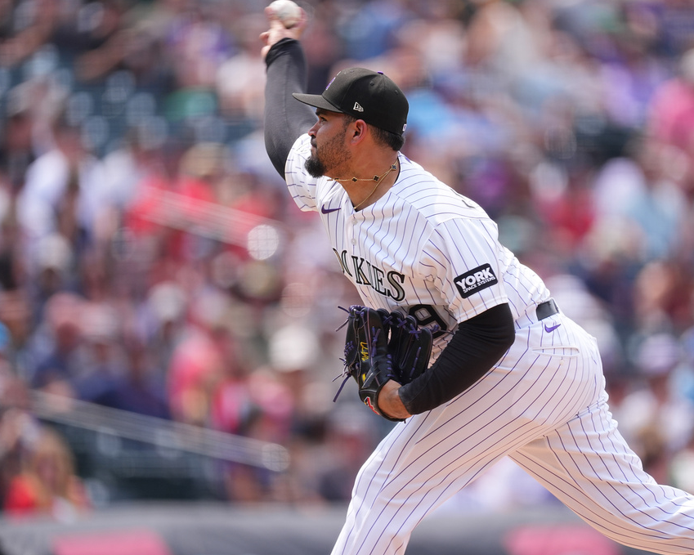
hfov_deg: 2.9
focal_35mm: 679
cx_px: 416
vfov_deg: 2.3
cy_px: 277
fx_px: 13945
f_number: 4
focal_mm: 600
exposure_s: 1/2000
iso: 400
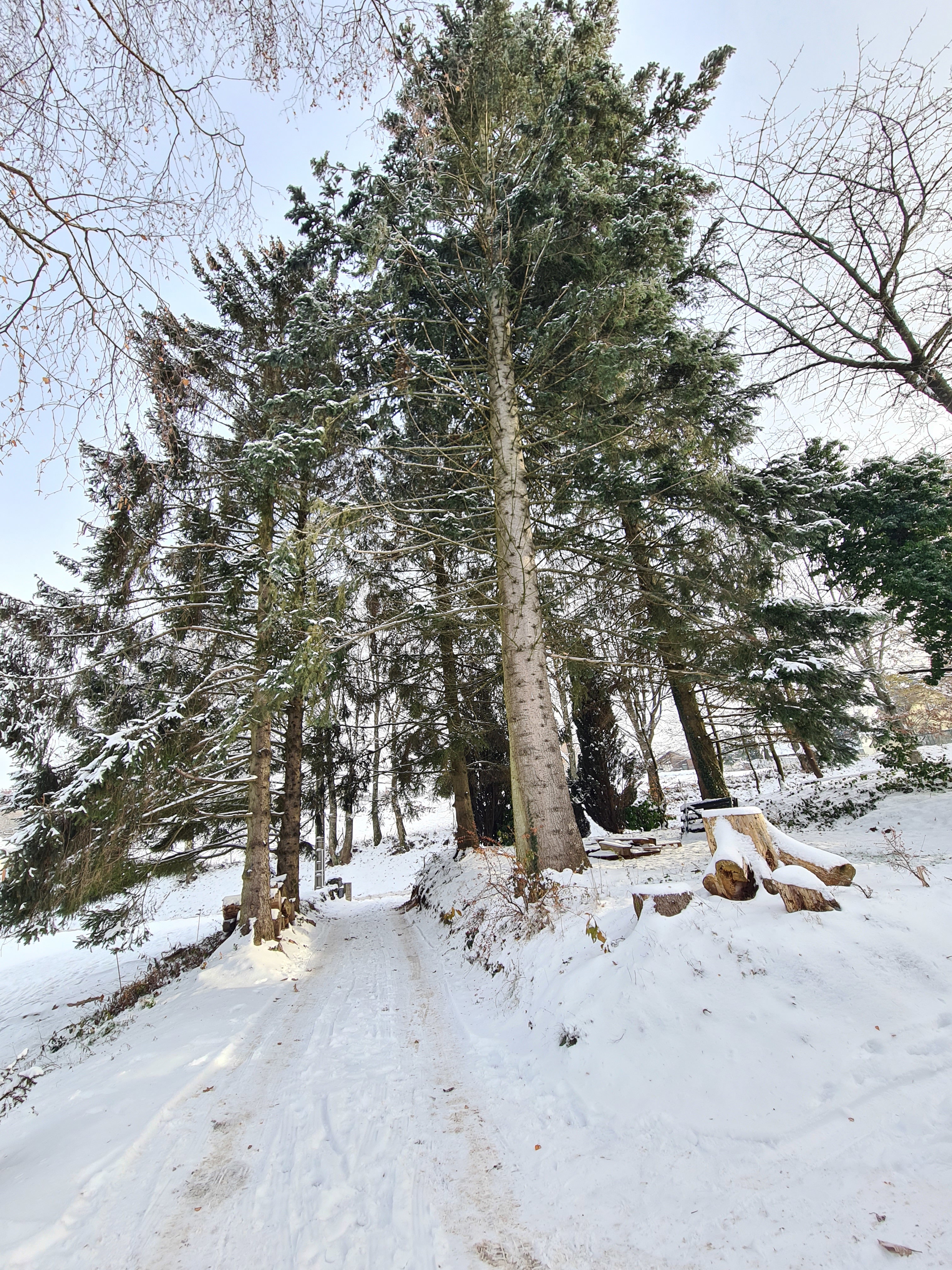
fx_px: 477
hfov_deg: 89.9
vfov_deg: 106.2
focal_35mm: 13
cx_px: 476
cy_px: 635
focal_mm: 2.2
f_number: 2.2
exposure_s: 1/277
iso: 50
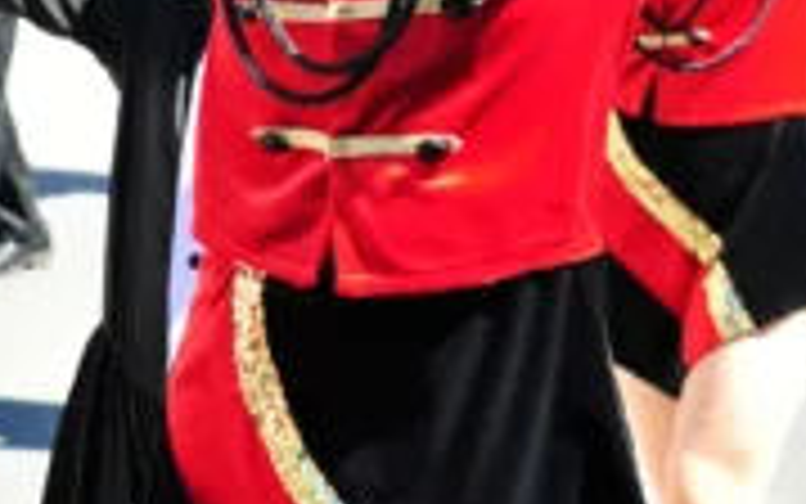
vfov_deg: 5.9
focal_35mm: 218
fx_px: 4790
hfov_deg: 9.6
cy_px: -344
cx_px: 122
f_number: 4.2
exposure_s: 1/320
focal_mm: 50
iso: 250
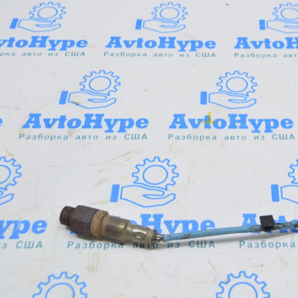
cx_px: 231
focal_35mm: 58
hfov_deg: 29.0
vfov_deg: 29.5
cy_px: 142
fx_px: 565
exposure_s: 1/20
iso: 400
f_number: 5.6
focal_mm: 28
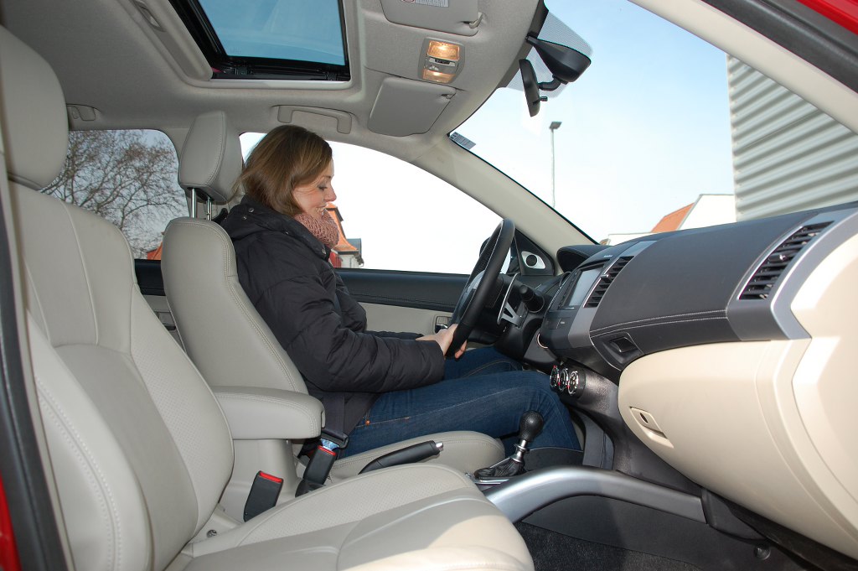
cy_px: 286
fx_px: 643
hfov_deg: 67.4
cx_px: 429
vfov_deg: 47.9
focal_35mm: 27
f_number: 5.6
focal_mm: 18
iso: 320
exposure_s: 1/500
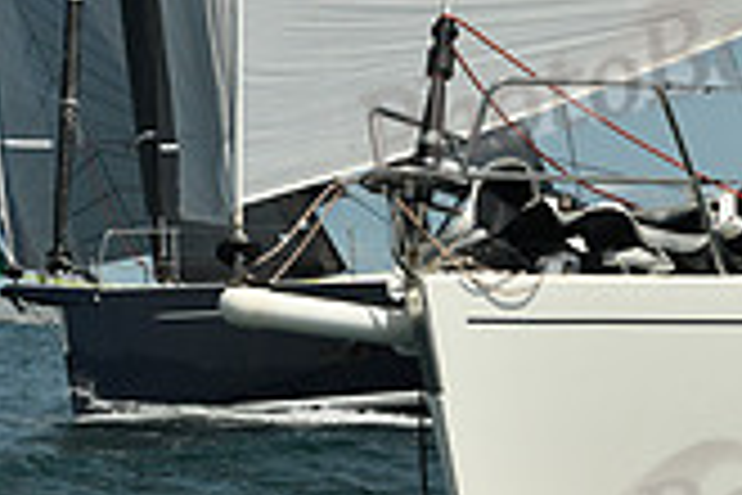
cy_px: 236
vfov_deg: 4.2
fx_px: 6677
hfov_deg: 6.3
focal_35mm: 324
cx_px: 1228
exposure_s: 1/1000
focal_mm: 92
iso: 320
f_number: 13
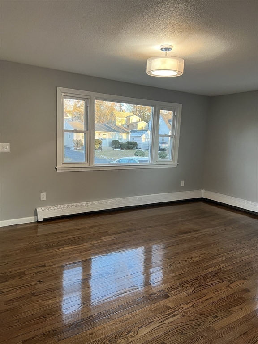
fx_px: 258
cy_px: 172
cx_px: 129
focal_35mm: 26
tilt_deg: -7.8
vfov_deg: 67.3
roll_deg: -2.4
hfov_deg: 53.1
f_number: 1.5
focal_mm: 5.7
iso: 80
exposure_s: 1/60
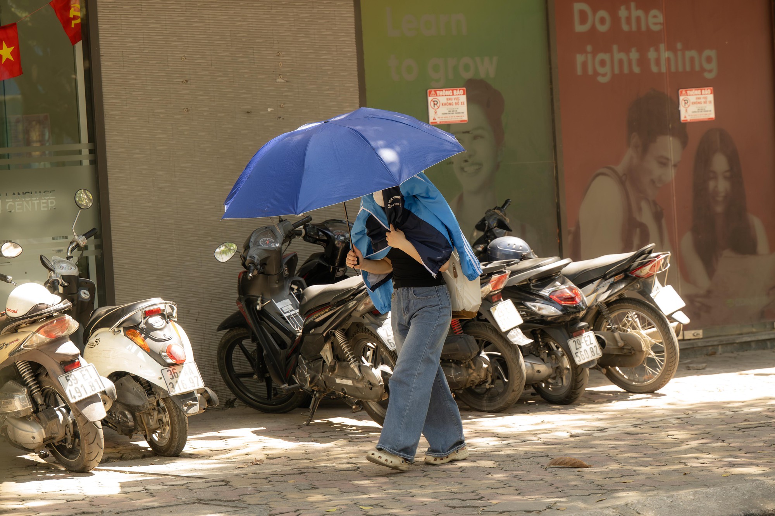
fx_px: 2991
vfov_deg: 9.9
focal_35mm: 139
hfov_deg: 14.8
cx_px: 388
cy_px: 258
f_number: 3.5
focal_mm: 93
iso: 400
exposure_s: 1/500
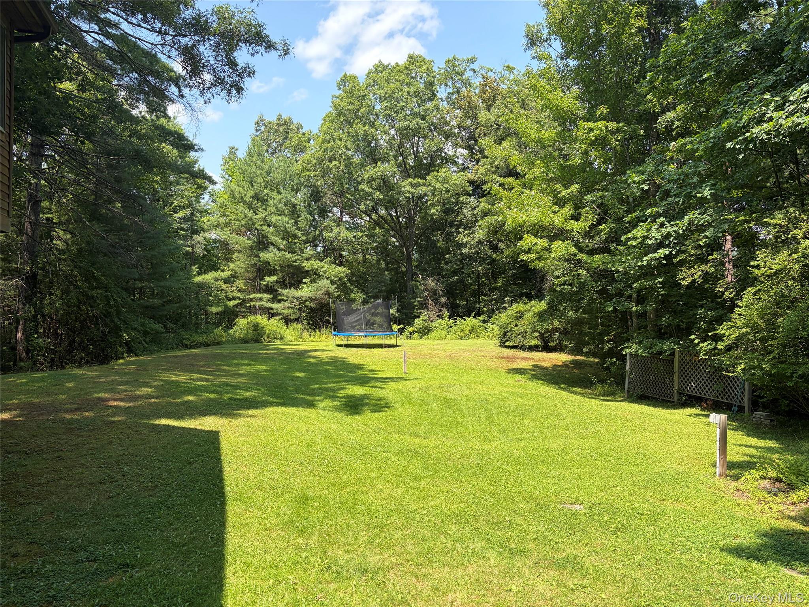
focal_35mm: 26
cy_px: 304
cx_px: 404
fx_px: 608
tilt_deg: -0.1
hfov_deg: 67.3
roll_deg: -0.1
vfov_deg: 53.1
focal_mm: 5.96
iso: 64
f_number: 1.6
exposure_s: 1/1337
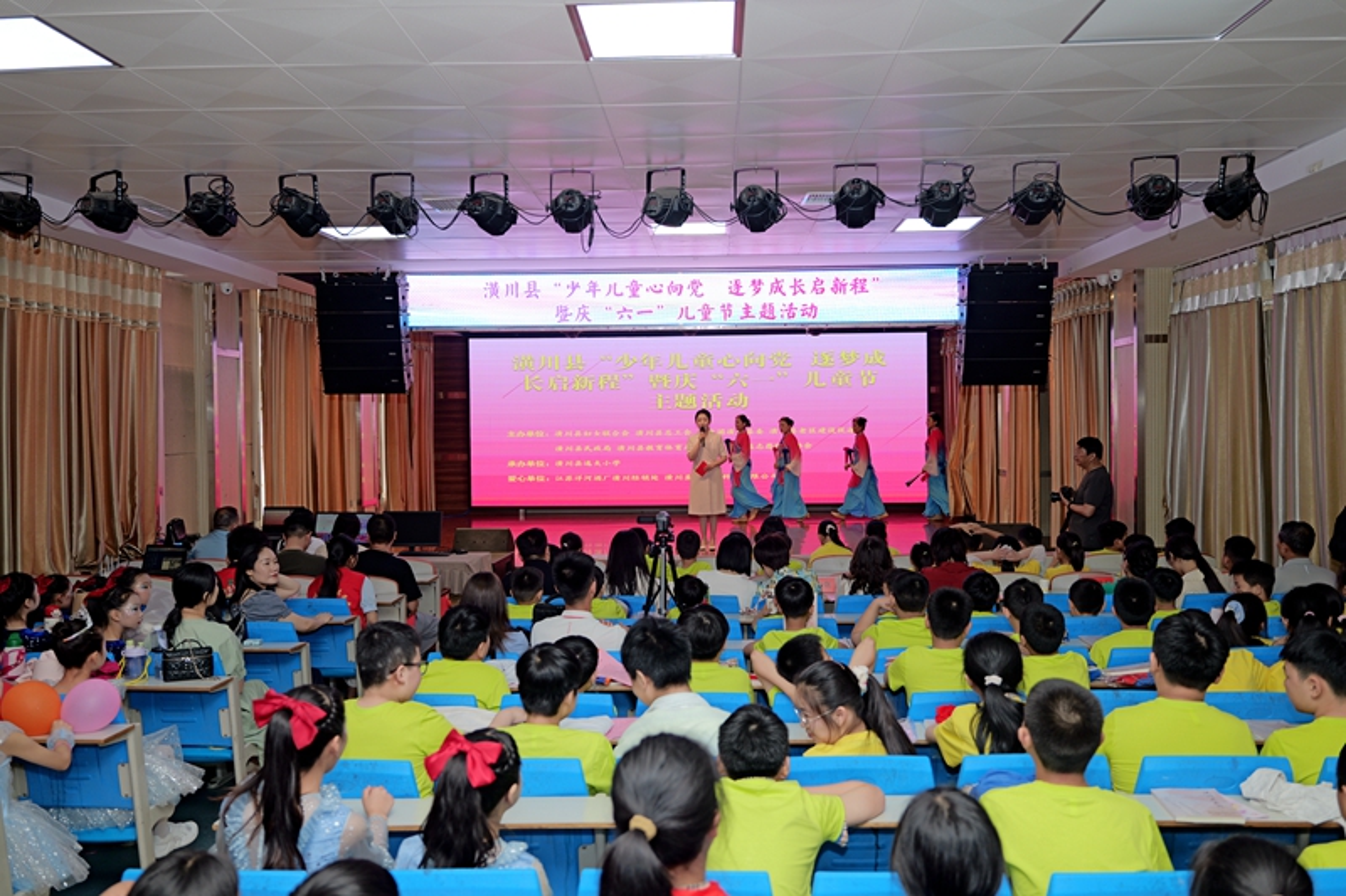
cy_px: 448
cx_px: 673
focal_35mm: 30
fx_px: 1121
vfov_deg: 43.6
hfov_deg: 61.9
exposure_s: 1/125
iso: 125
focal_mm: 30
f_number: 3.2
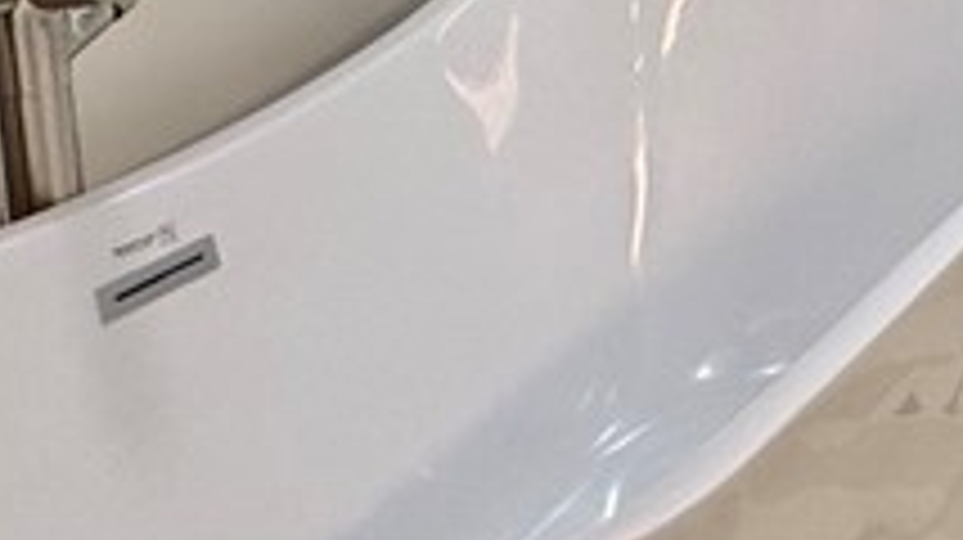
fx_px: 1863
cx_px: 1670
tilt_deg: -4.1
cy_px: -385
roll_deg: +1.1
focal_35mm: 73
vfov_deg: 14.7
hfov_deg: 21.1
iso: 80
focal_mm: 2.22
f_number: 2.2
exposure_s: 1/120
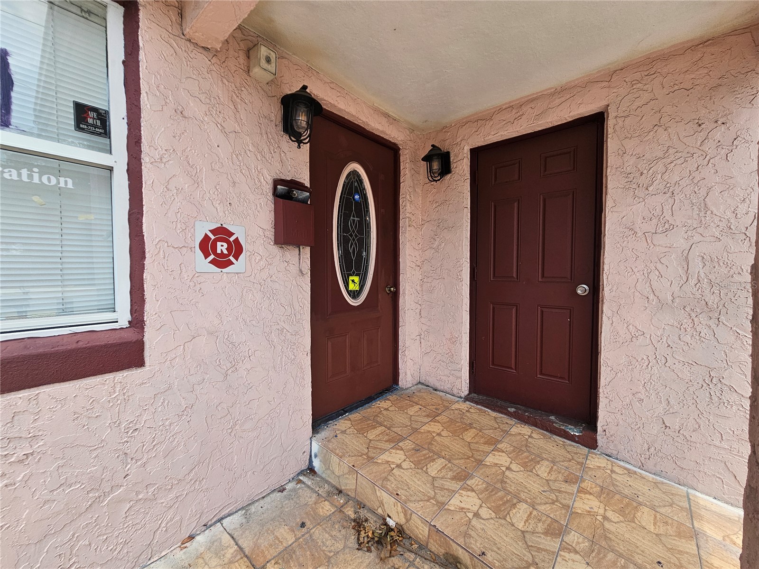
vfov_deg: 89.9
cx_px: 380
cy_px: 284
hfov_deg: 106.2
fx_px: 285
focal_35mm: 13
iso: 50
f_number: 2.2
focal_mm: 2.2
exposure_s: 1/1000
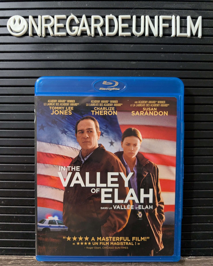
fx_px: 197
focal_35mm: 25
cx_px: 106
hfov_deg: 56.8
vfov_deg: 68.1
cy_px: 134
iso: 577
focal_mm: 6.9
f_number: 1.68
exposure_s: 1/60
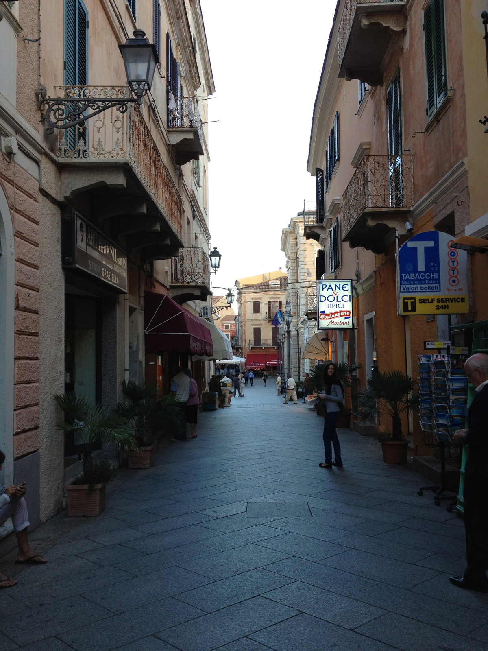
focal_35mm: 35
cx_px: 244
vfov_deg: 52.6
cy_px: 326
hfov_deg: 40.7
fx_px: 658
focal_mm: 4.28
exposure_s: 1/120
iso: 100
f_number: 2.4
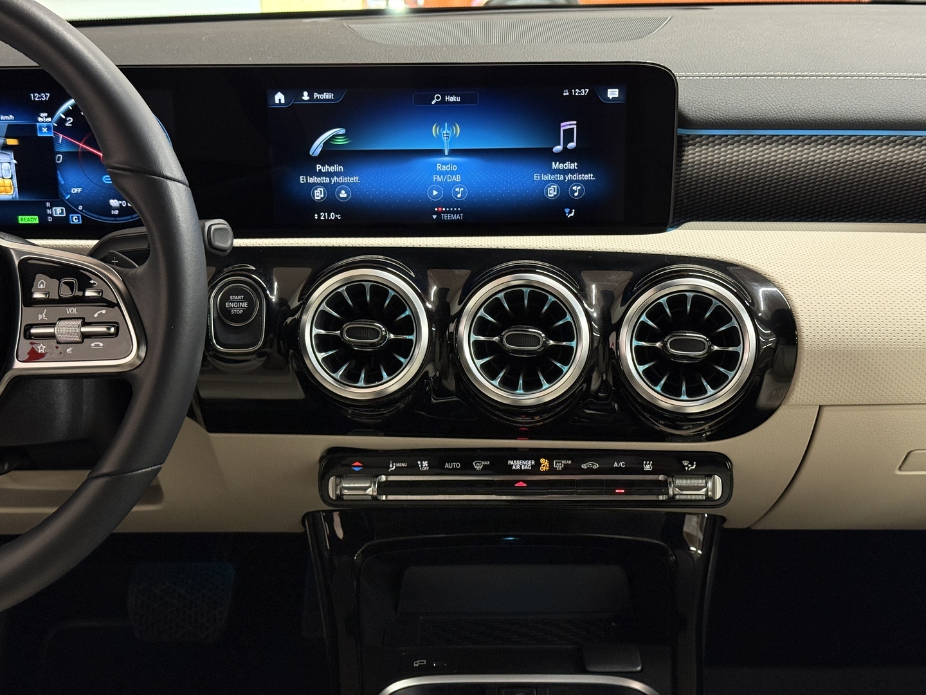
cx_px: 463
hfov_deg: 39.7
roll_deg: +1.0
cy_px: 348
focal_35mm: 48
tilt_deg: -19.6
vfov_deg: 30.3
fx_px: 1284
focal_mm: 6.76
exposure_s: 1/40
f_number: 1.78
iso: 250
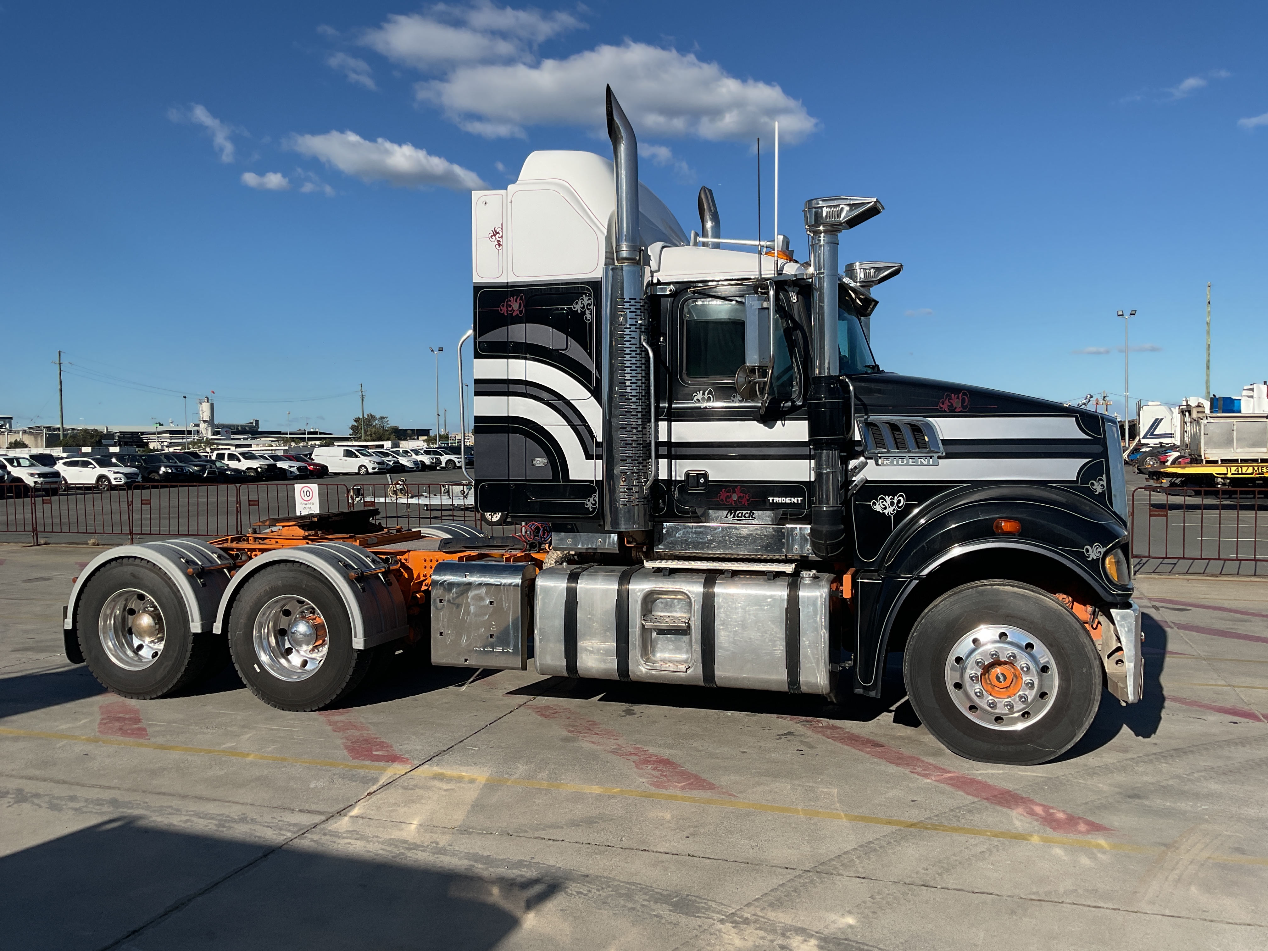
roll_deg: +0.8
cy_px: 476
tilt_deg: -1.4
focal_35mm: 29
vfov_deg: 48.2
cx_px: 634
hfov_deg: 61.7
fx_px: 1062
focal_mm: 3
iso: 16
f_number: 1.8
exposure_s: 1/3534
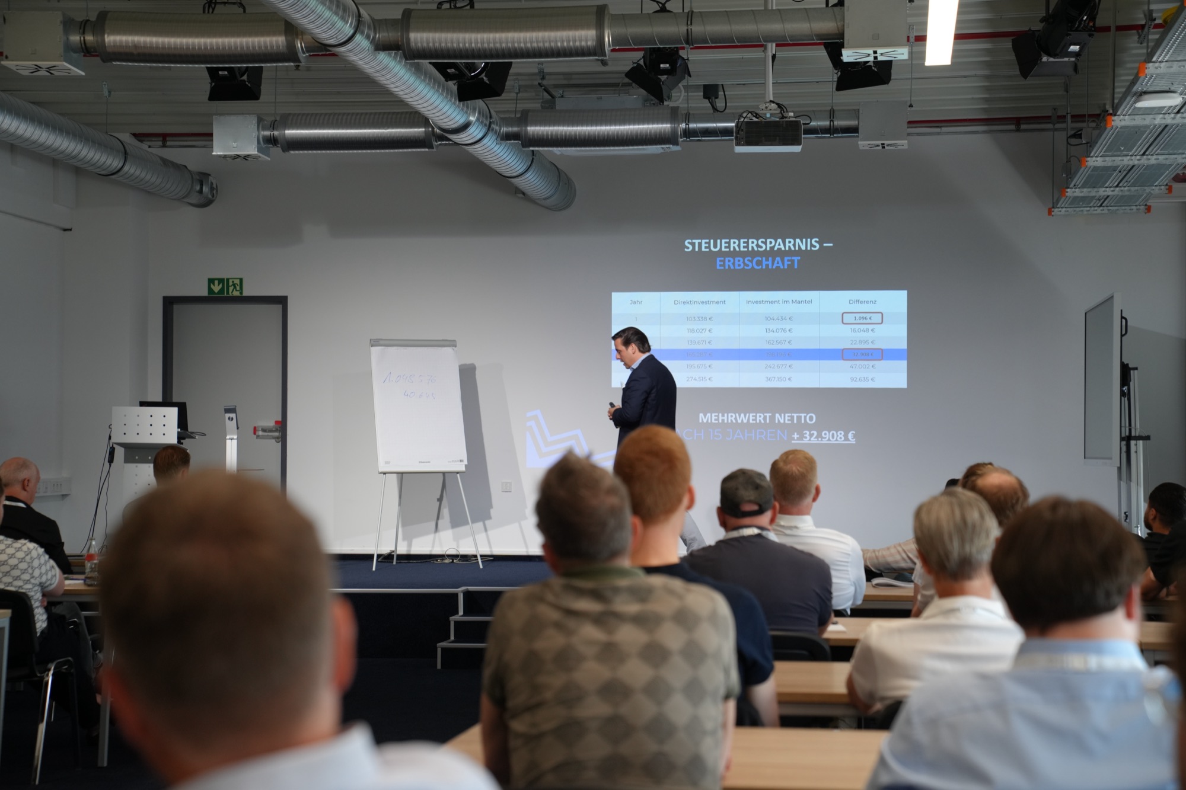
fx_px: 2306
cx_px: 593
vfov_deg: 19.5
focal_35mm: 70
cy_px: 395
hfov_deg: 28.8
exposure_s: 1/160
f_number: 4
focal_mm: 70
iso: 640
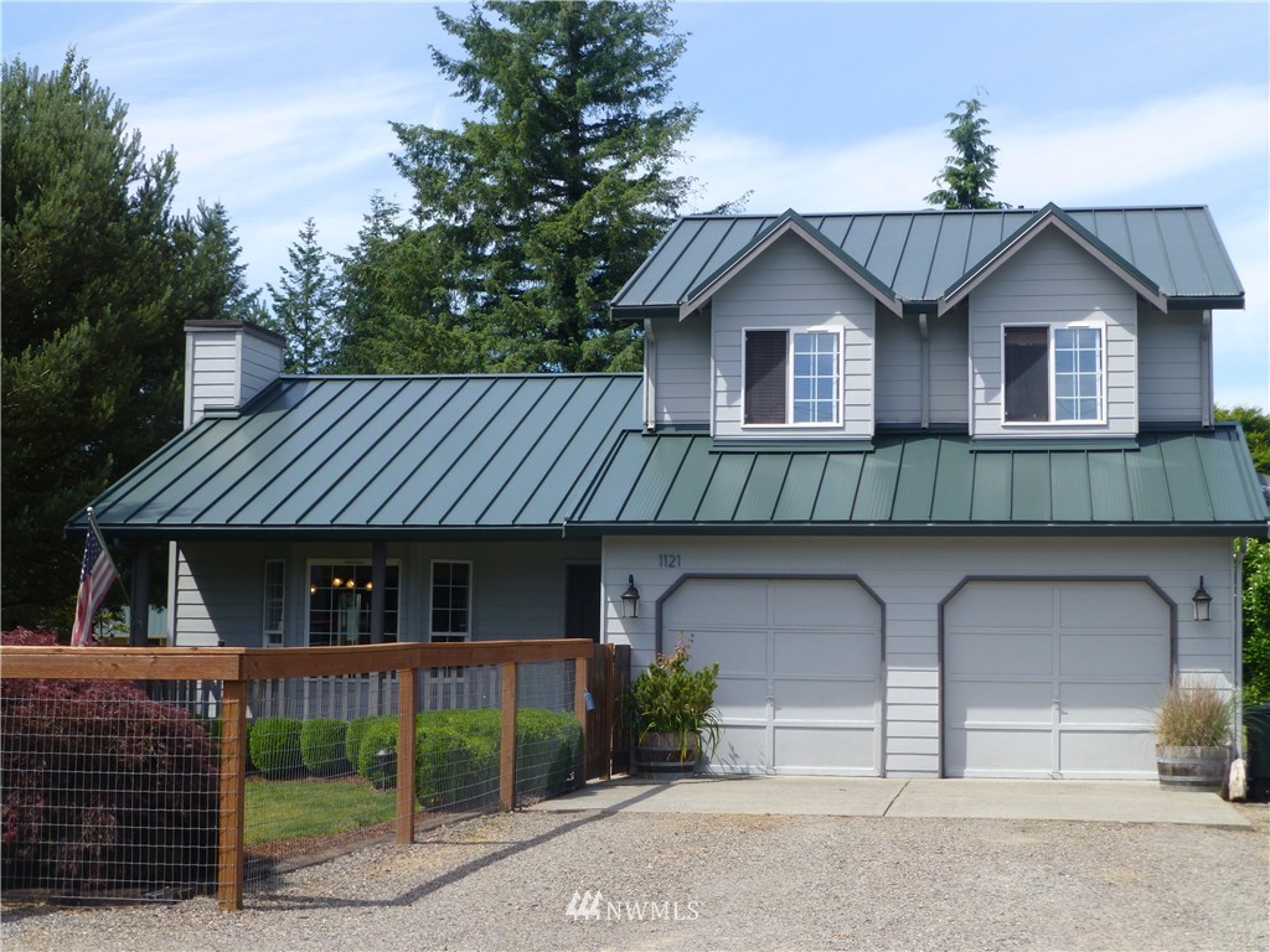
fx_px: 2128
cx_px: 635
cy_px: 476
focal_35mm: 58
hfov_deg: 33.2
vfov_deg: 25.2
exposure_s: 1/400
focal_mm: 10.3
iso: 100
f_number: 4.7
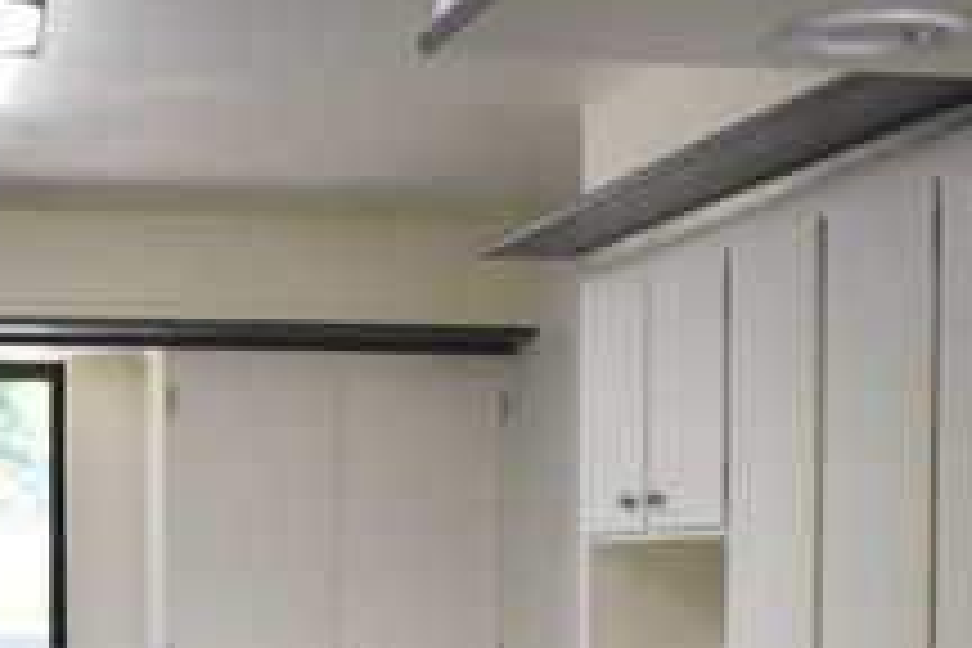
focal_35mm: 89
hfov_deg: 22.4
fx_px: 2403
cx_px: 144
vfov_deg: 14.7
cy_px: 848
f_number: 3.5
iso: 640
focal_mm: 20
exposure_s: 1/250
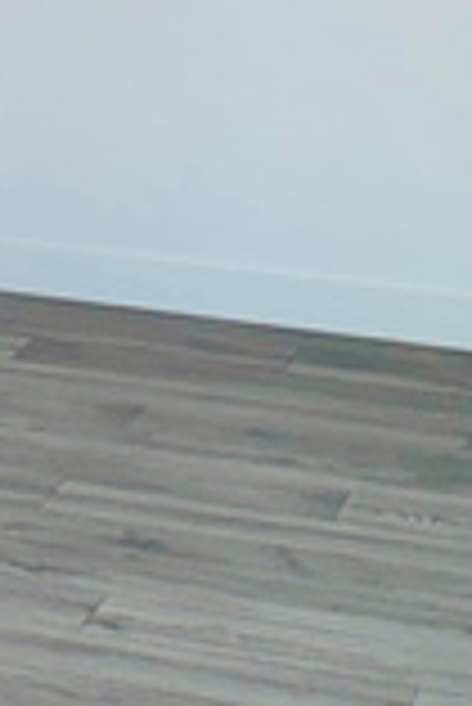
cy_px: -85
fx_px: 3198
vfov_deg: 12.4
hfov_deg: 7.7
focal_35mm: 163
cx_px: -782
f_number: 1.78
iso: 80
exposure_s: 1/320
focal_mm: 6.76
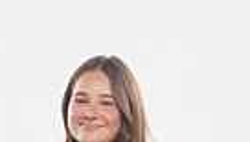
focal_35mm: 159
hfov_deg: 13.3
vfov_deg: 7.1
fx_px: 1056
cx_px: -13
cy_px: 380
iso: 250
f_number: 5.6
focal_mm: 46
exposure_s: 1/320
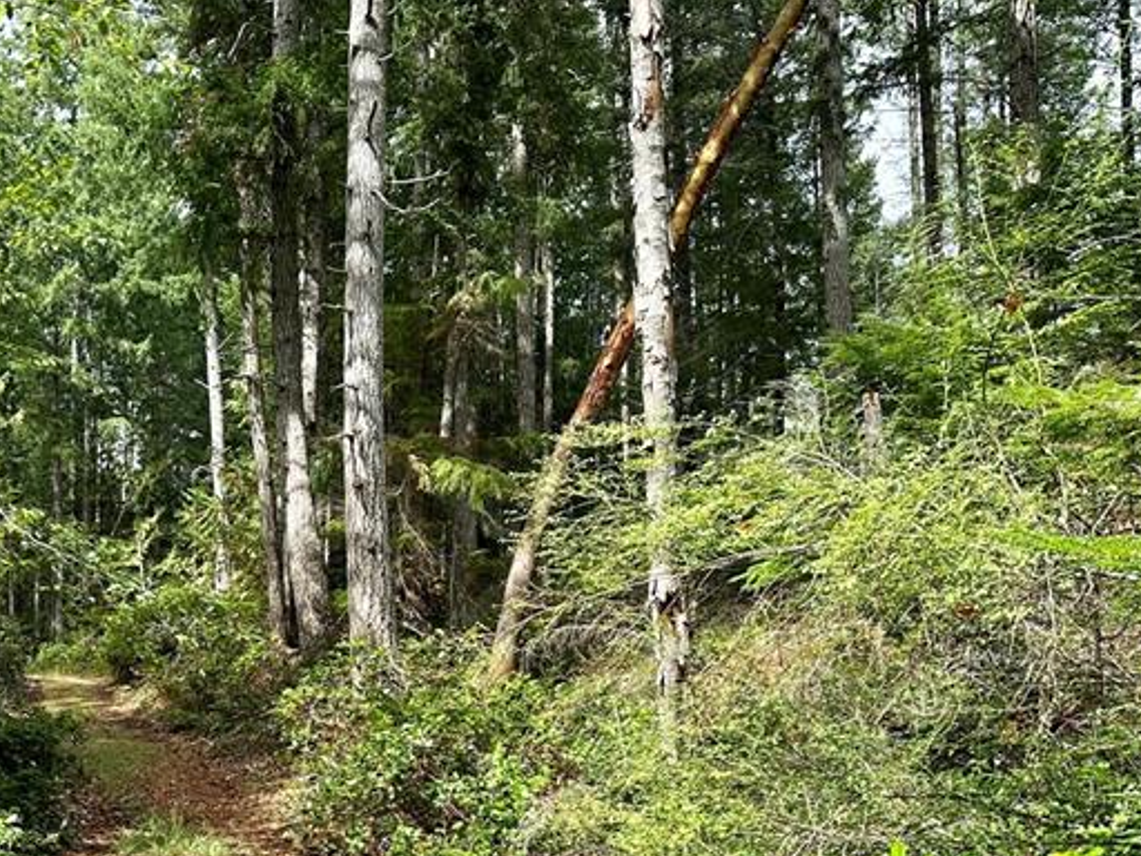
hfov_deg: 37.7
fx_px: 1582
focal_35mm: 48
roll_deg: +0.5
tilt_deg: +4.7
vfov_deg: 29.2
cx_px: 169
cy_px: 745
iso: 80
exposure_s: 1/1107
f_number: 1.78
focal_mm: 6.86
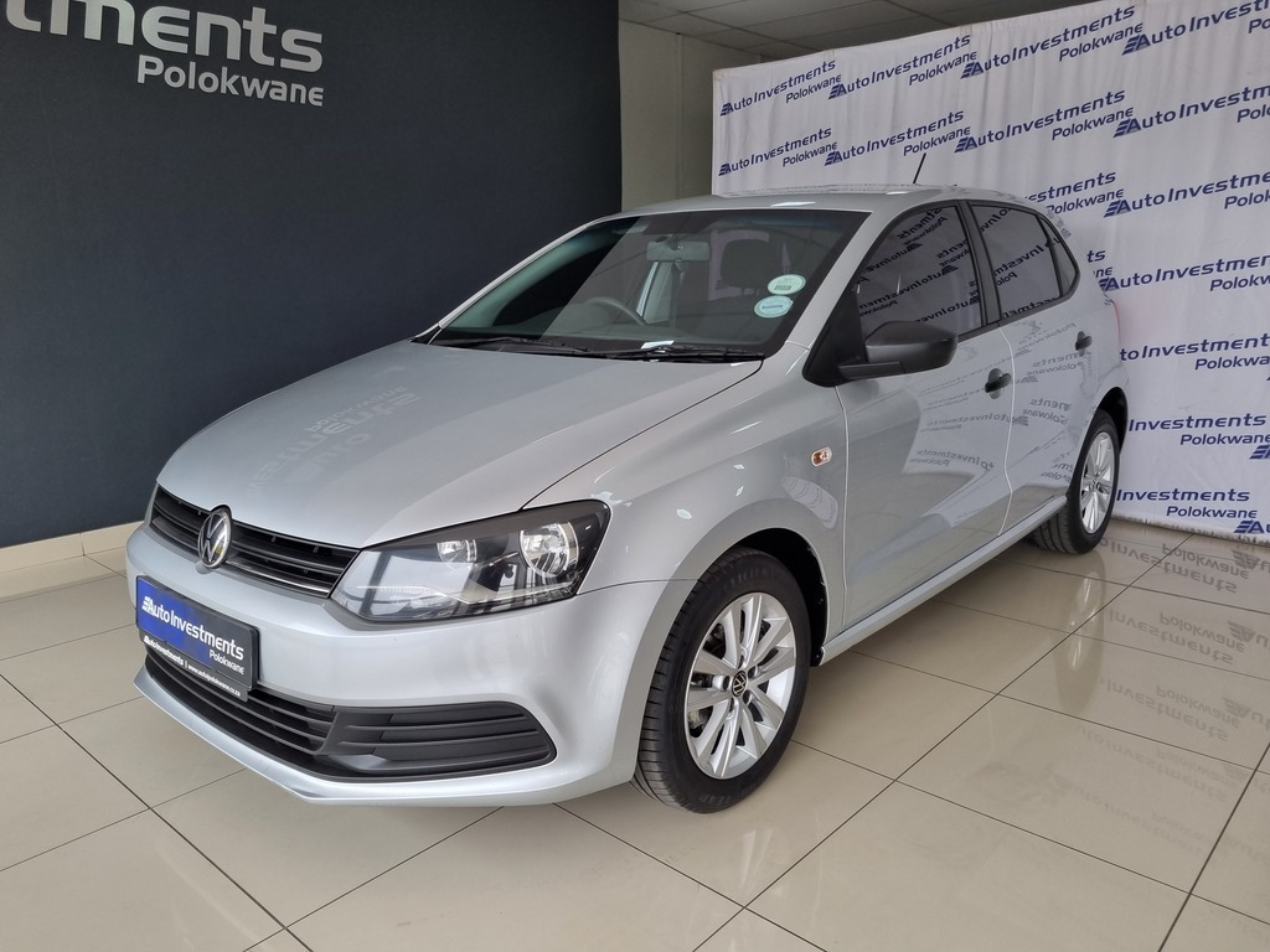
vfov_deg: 53.1
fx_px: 954
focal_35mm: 26
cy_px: 476
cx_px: 635
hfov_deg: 67.3
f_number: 1.8
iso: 50
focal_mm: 5.4
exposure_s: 1/100
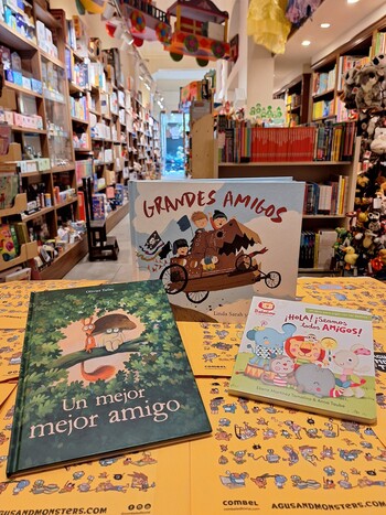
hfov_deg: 58.9
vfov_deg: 73.9
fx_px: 342
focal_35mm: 23
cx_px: 193
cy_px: 258
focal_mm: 5.54
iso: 100
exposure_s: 1/50
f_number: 1.8
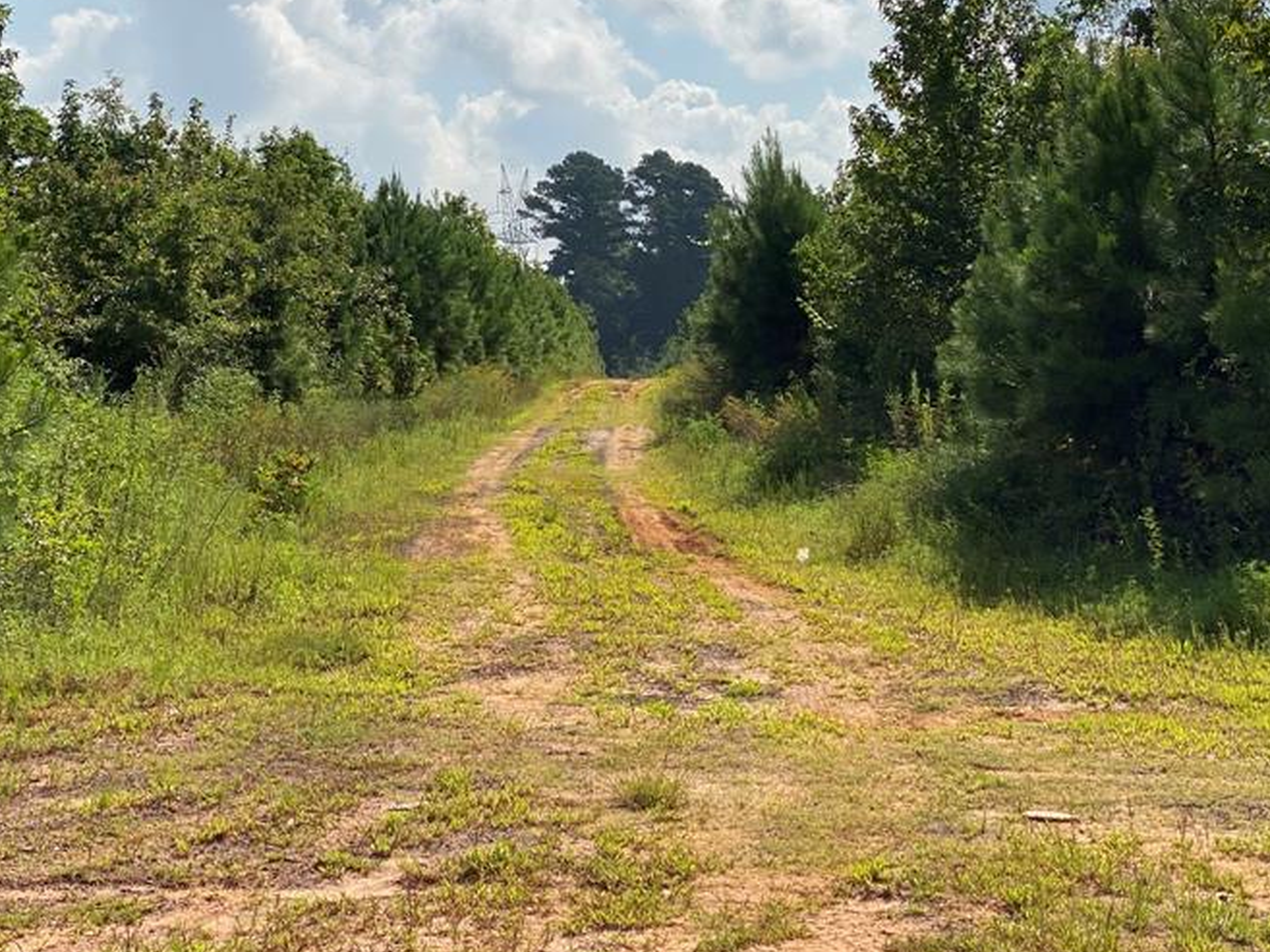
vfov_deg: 18.2
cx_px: 605
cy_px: 357
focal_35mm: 81
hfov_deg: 24.1
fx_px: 2972
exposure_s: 1/3195
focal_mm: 6
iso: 25
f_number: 2
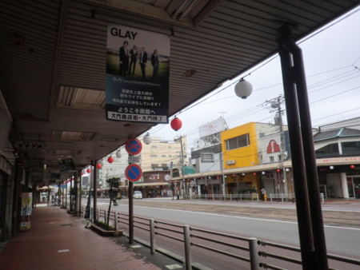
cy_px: 135
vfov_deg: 53.1
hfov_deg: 67.3
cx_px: 180
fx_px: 271
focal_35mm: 26
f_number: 2.8
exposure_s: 1/320
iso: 50
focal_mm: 4.7
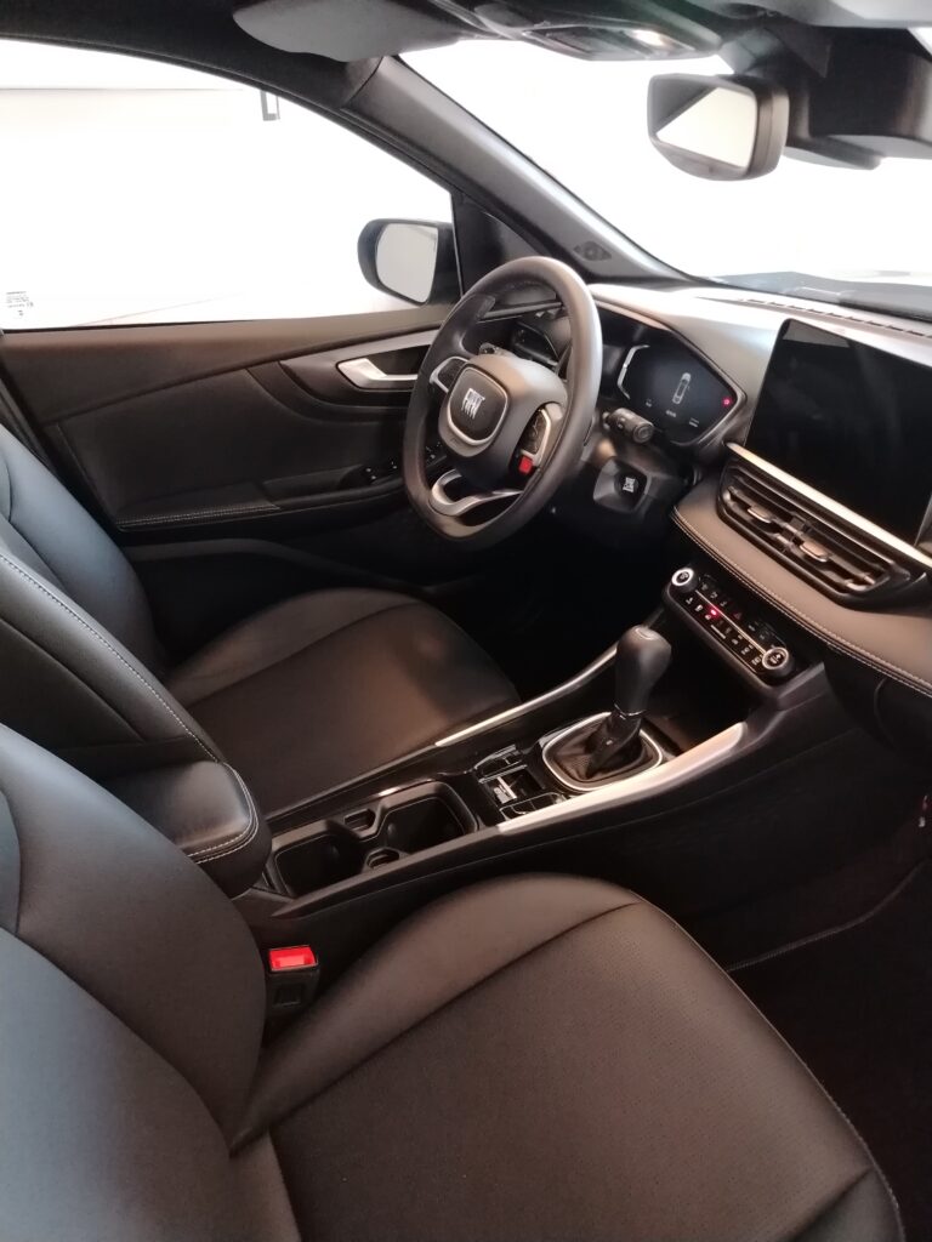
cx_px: 466
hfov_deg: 56.8
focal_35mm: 24
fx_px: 862
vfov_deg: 71.6
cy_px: 621
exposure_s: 1/25
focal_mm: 5.25
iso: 2209
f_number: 1.75
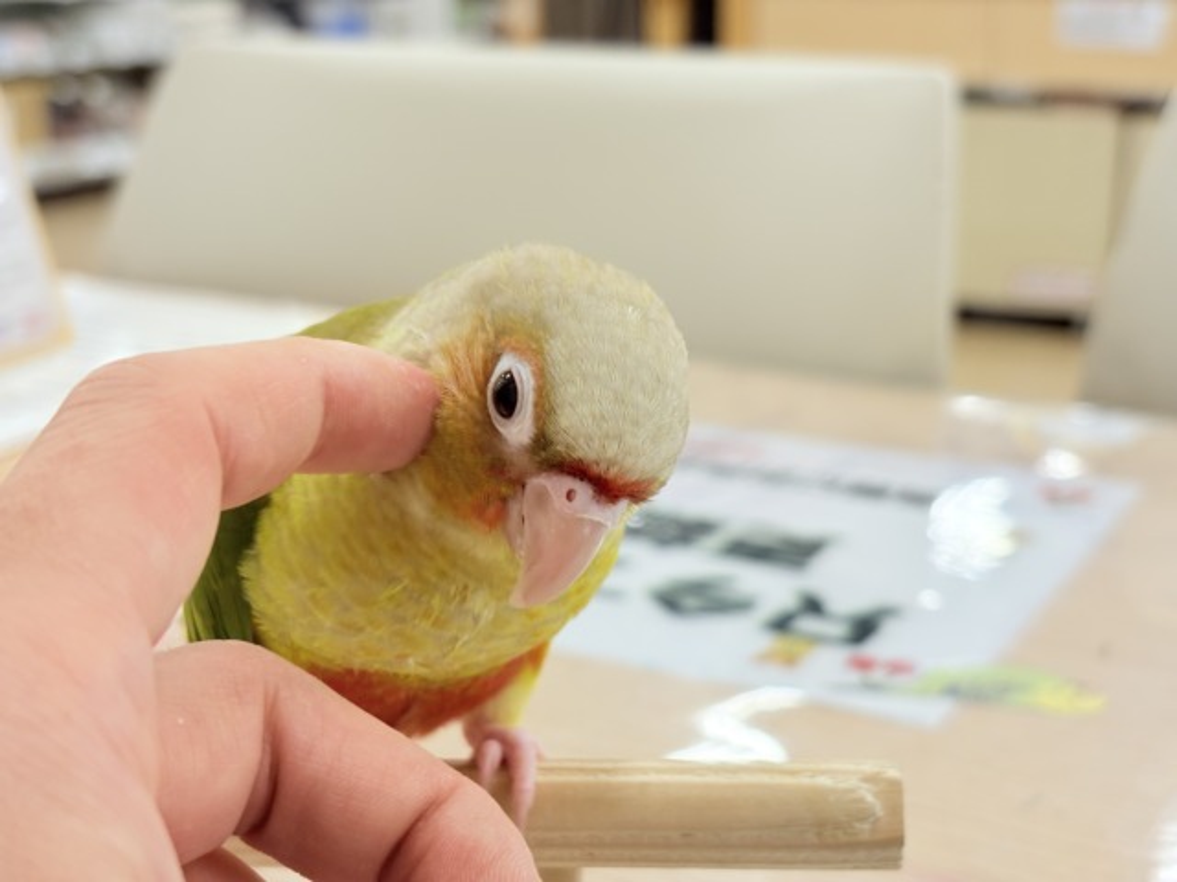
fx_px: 1768
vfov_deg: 28.0
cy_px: 441
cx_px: 588
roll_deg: +1.3
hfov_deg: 36.8
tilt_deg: -15.6
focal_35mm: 52
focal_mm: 5.96
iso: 80
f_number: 1.6
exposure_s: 1/100
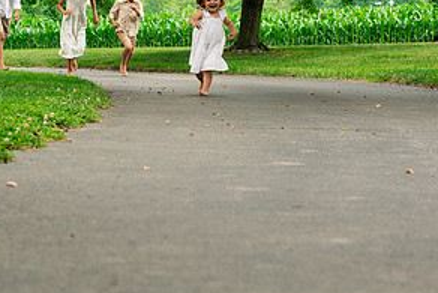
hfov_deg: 12.2
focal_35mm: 169
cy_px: 23
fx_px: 2057
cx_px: 201
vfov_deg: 8.1
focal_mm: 85
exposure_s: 1/320
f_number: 5
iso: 500
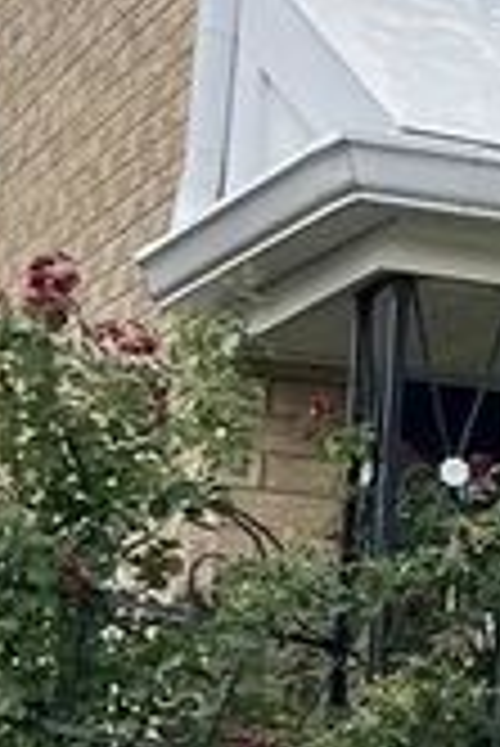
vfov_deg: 12.3
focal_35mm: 167
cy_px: 464
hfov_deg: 7.3
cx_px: 1464
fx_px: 3472
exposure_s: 1/845
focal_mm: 5.1
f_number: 1.6
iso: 50
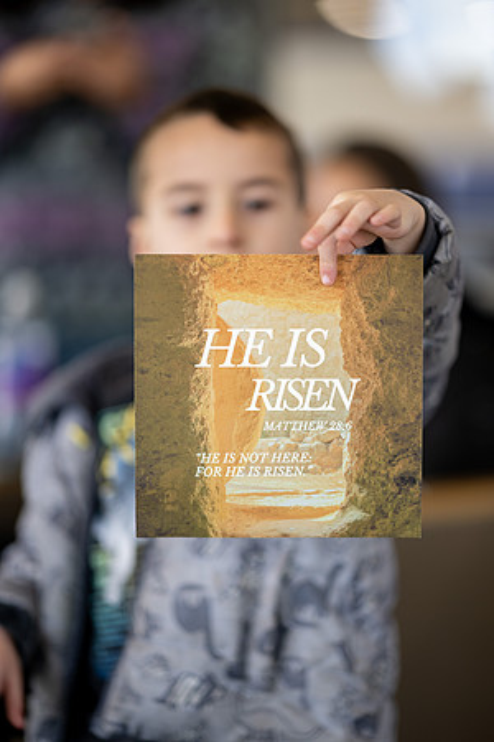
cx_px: 247
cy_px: 371
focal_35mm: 105
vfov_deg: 19.5
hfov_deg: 13.0
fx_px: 2161
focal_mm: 105
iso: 100
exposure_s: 1/200
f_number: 1.4
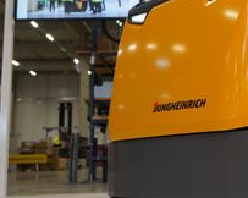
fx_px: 521
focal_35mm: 71
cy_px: 57
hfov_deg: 26.1
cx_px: 213
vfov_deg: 21.4
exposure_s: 1/160
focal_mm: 30
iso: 1000
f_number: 4
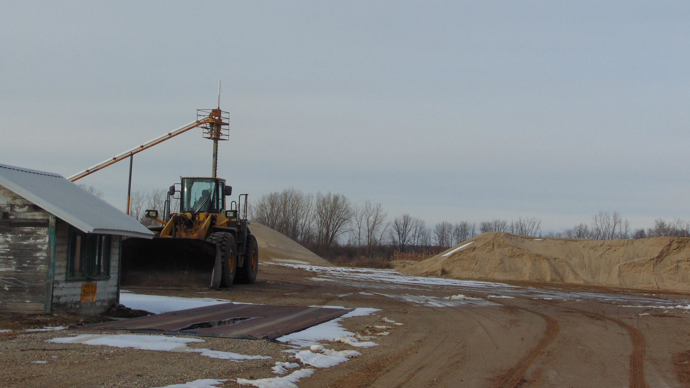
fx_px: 1427
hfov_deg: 27.2
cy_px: 160
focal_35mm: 78
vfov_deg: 15.5
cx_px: 344
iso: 80
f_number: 9.6
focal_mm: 12.8
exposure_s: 1/200
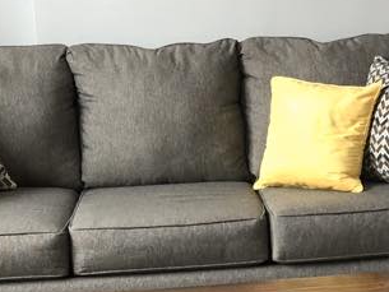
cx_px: 389
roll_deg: +0.5
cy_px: 157
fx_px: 1237
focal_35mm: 110
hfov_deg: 17.5
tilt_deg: -12.5
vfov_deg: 13.5
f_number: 1.8
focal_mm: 4
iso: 50
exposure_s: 1/15
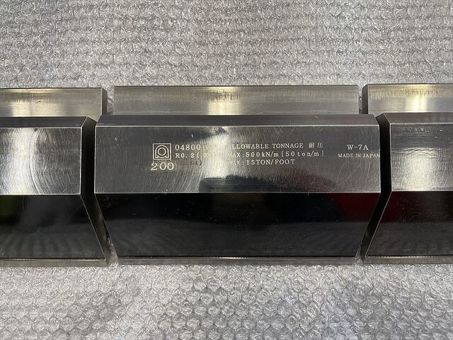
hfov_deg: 67.3
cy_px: 170
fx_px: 340
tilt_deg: -86.6
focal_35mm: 26
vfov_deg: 53.1
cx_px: 226
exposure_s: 1/110
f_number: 1.6
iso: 125
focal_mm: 5.1
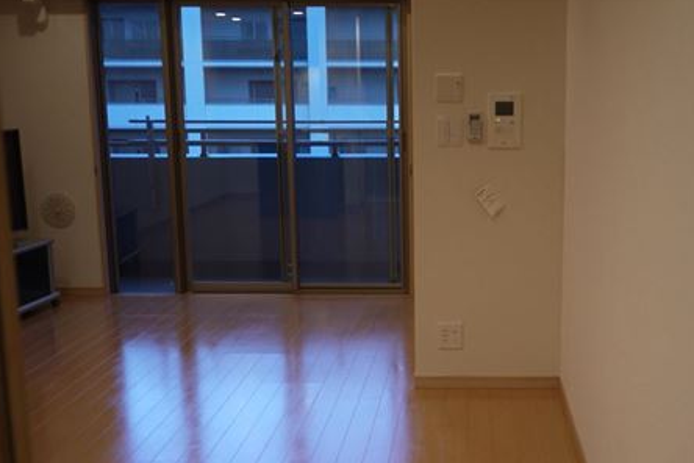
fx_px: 1157
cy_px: 364
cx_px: 475
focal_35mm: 60
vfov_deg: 22.3
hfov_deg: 33.0
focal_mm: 20
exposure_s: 1/50
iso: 100
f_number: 1.7
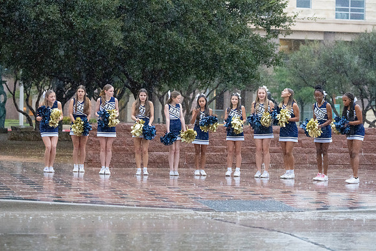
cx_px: 188
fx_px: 1107
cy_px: 126
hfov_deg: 19.3
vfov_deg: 12.9
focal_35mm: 106
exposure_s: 1/1000
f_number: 3.5
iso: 12800
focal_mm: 106
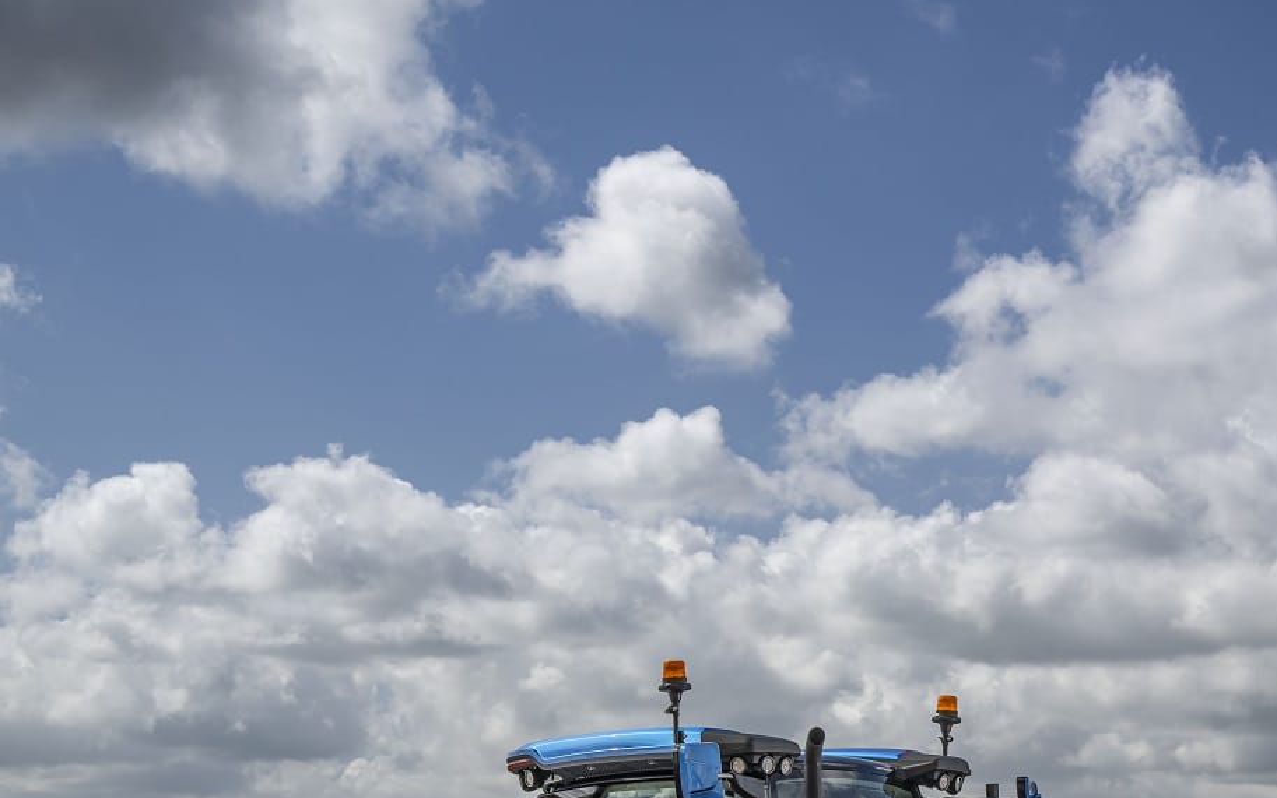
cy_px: 815
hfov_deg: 21.5
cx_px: 951
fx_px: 3342
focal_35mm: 96
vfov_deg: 13.4
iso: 80
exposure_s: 1/200
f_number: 6.3
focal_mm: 43
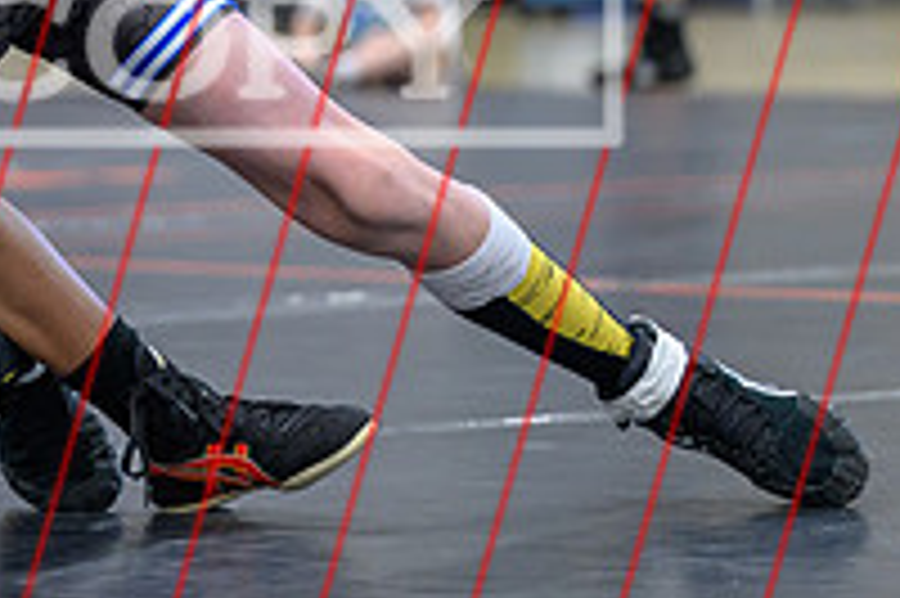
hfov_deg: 6.6
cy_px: 102
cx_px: -450
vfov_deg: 4.5
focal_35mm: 307
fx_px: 7669
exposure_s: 1/640
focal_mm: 80
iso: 2500
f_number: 2.8
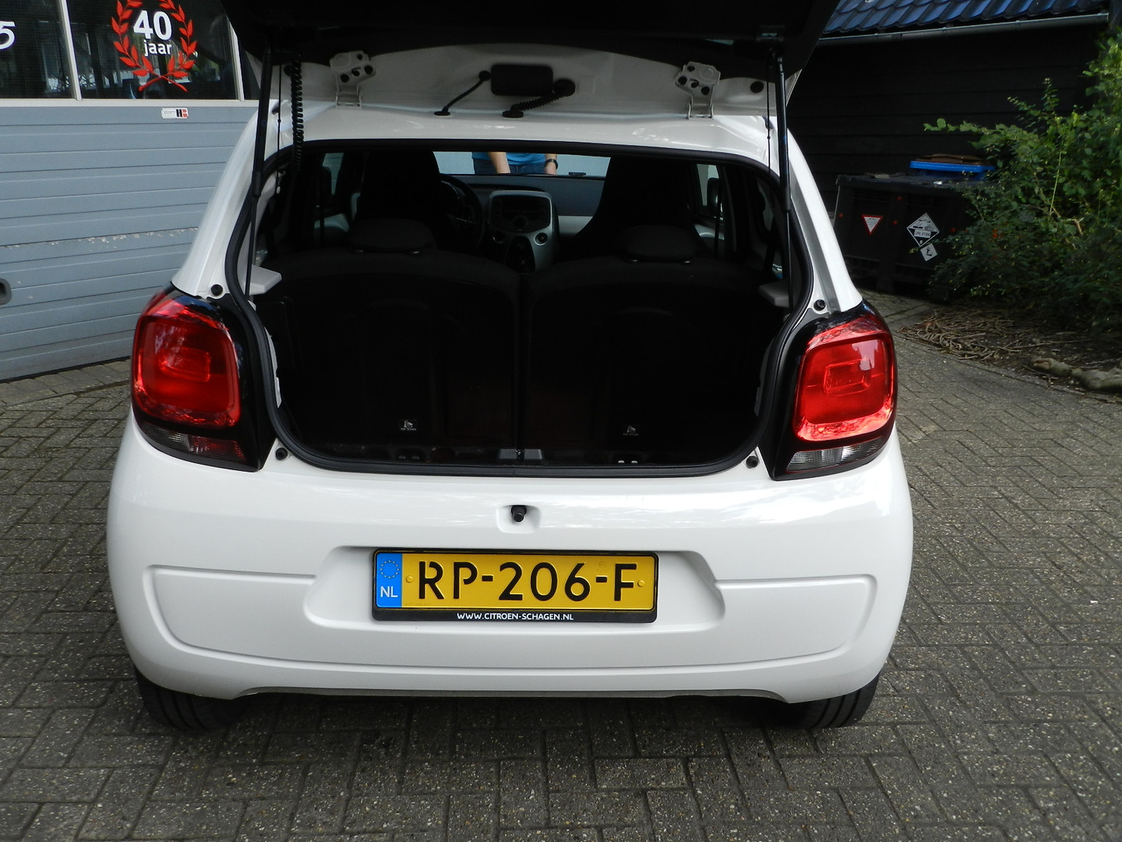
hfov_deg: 63.4
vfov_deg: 49.7
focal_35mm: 28
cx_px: 561
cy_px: 421
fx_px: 908
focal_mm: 5
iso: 160
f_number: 3.6
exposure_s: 1/320
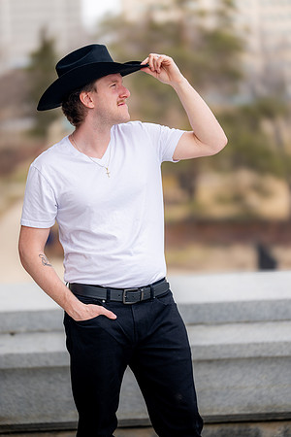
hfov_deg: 13.7
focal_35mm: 100
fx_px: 1212
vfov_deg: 20.4
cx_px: 146
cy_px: 218
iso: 100
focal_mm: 100
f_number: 2
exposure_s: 1/1600
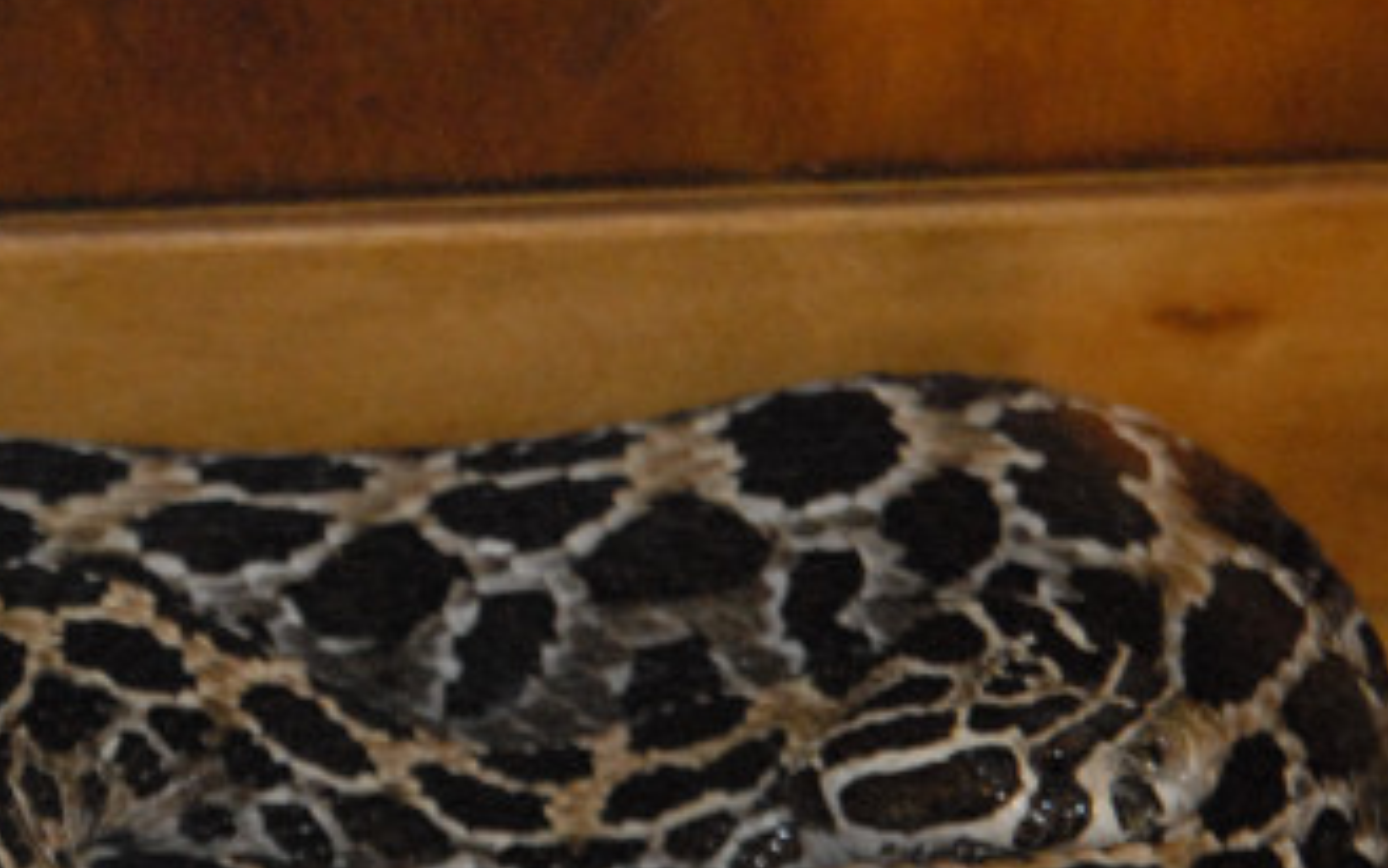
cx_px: -97
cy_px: 828
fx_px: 10568
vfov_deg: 4.7
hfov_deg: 7.5
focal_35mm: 279
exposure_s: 1/30
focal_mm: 75
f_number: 5.6
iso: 1600
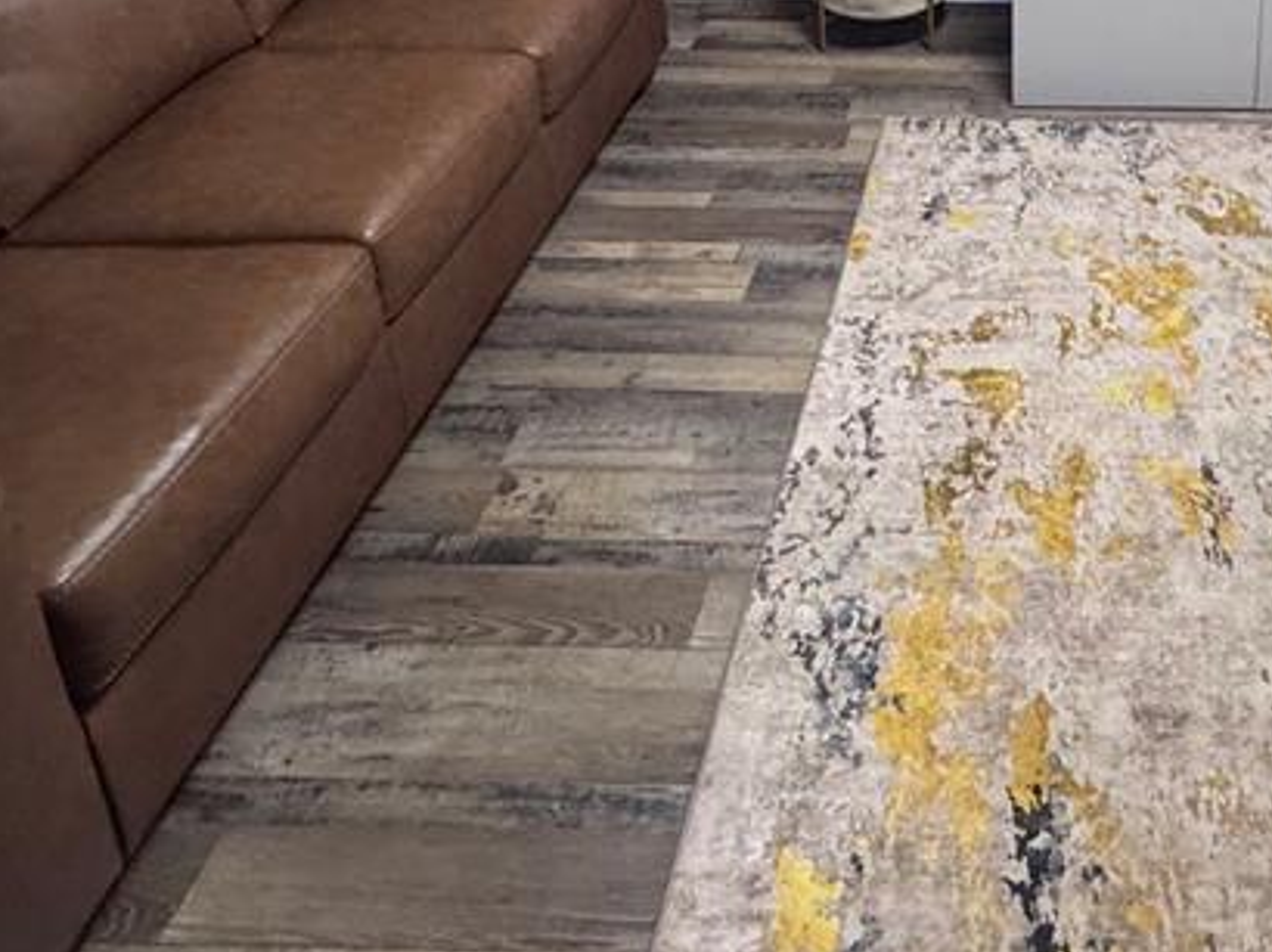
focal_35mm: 35
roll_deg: -0.5
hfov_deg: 48.6
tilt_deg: -16.5
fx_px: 1285
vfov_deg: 33.8
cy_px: -158
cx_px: 1073
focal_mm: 2.22
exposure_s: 1/60
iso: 320
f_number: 2.2
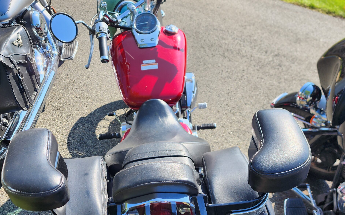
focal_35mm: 33
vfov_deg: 37.8
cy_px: 146
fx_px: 310
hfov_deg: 58.1
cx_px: 170
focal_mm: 6.4
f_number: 1.8
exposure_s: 1/335
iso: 12
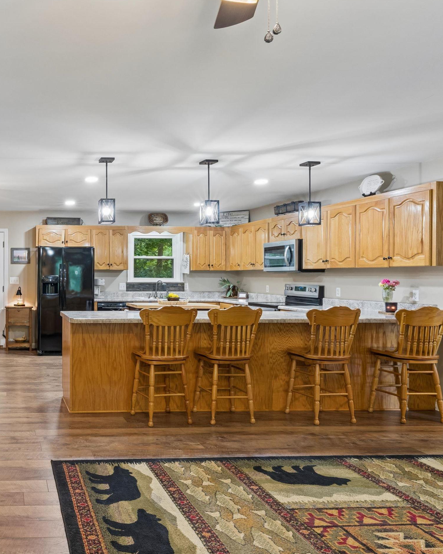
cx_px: 30
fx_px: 475
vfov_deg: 60.4
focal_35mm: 29
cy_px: 278
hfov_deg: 44.6
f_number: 11
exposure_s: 1/1.67
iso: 400
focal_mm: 19
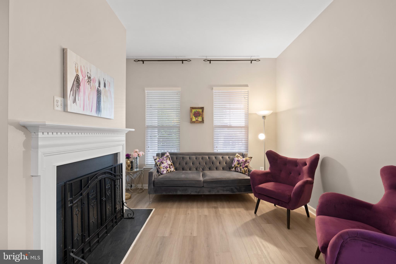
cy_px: 132
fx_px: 176
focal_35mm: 16
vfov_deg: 73.7
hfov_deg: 96.7
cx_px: 198
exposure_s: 1/2.5
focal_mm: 16
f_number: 9
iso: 800
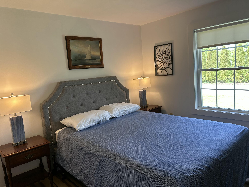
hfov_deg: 67.3
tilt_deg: -7.5
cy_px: 94
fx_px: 187
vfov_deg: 53.1
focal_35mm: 26
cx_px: 124
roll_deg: +5.5
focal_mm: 5.7
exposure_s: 1/120
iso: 80
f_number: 1.5
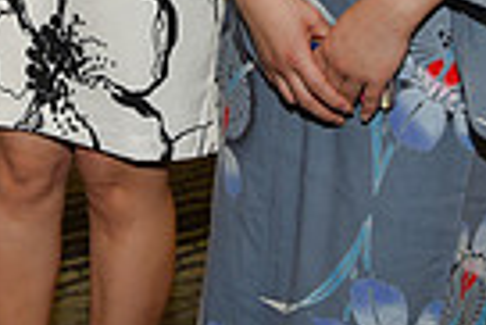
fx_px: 1784
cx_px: -57
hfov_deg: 15.1
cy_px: -345
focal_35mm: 132
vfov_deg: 9.6
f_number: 5
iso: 200
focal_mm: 31
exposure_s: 1/60
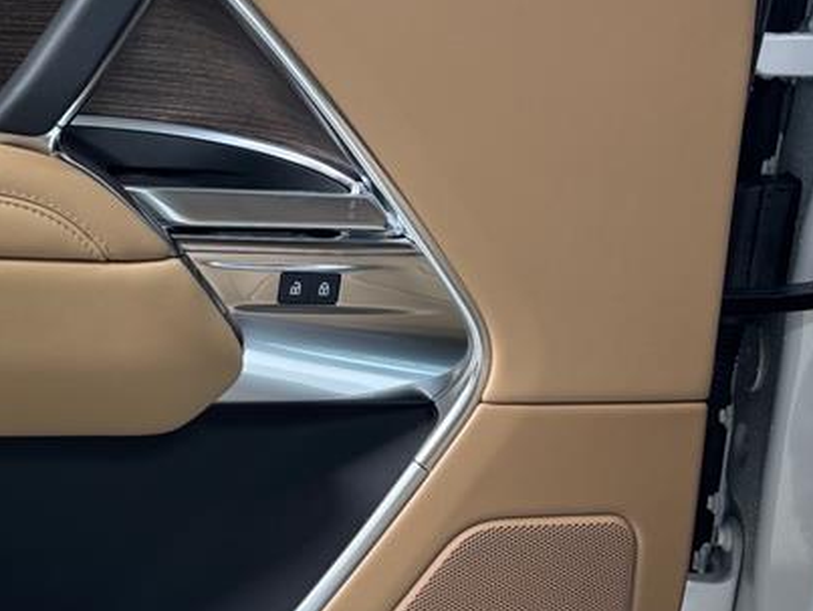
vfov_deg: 22.3
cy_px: 242
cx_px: -198
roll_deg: +1.7
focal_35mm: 66
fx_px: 1551
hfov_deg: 25.8
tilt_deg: -15.6
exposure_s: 1/120
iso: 100
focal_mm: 5.96
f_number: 1.6
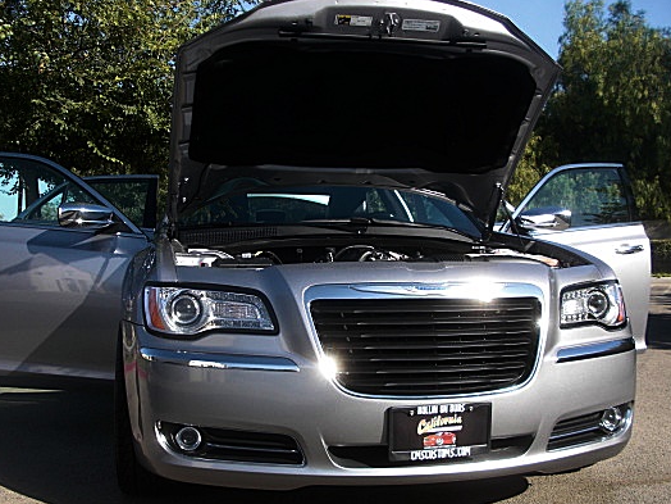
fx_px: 853
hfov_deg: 42.9
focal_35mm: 44
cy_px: 280
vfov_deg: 32.8
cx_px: 315
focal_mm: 6.3
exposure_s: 1/400
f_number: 2.8
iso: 50
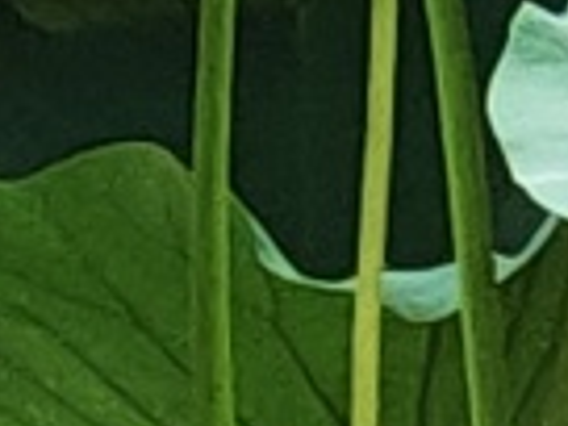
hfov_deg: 1.5
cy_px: -798
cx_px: 129
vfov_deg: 1.1
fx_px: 21725
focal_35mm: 1324
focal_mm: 8.67
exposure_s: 1/320
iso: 50
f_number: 2.4
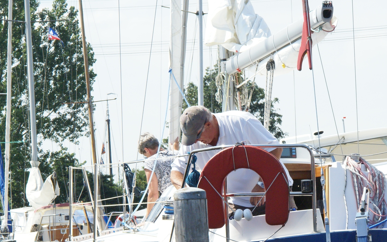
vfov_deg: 5.8
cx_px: 295
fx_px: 2404
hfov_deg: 9.2
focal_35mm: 228
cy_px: 197
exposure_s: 1/250
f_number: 16
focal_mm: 85
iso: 400
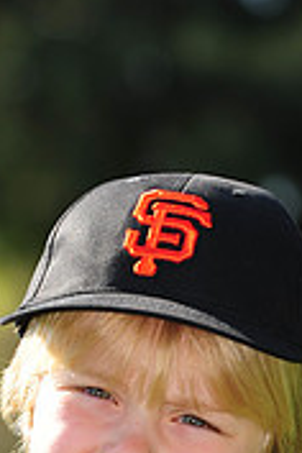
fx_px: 4618
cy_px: 532
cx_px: 179
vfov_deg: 5.6
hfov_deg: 3.7
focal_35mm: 367
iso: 200
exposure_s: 1/640
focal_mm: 112
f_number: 4.5
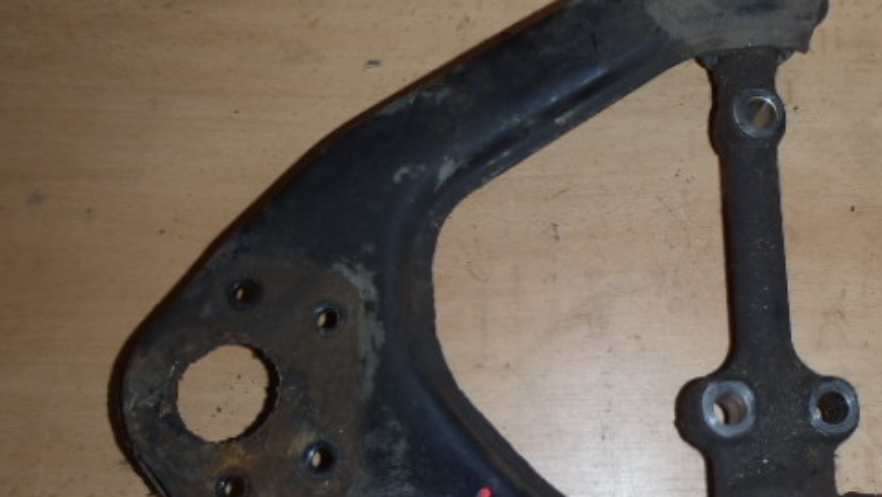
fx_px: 959
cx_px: 580
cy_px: 330
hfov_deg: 48.6
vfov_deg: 28.8
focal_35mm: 41
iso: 100
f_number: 3.9
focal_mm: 5
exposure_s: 1/30
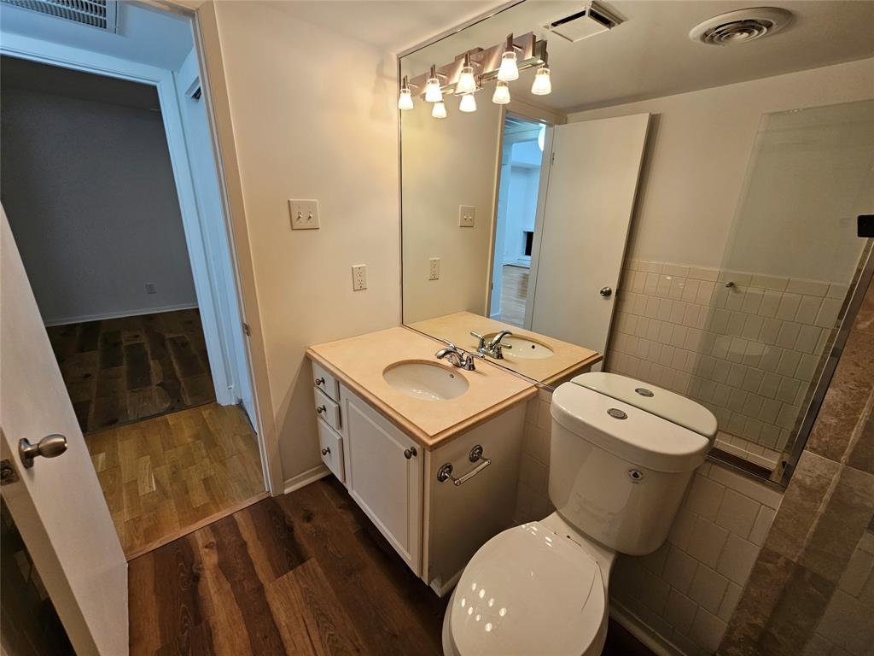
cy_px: 328
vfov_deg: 89.9
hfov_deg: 106.2
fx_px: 328
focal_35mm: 13
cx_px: 437
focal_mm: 2.2
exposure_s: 1/60
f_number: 2.2
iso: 160
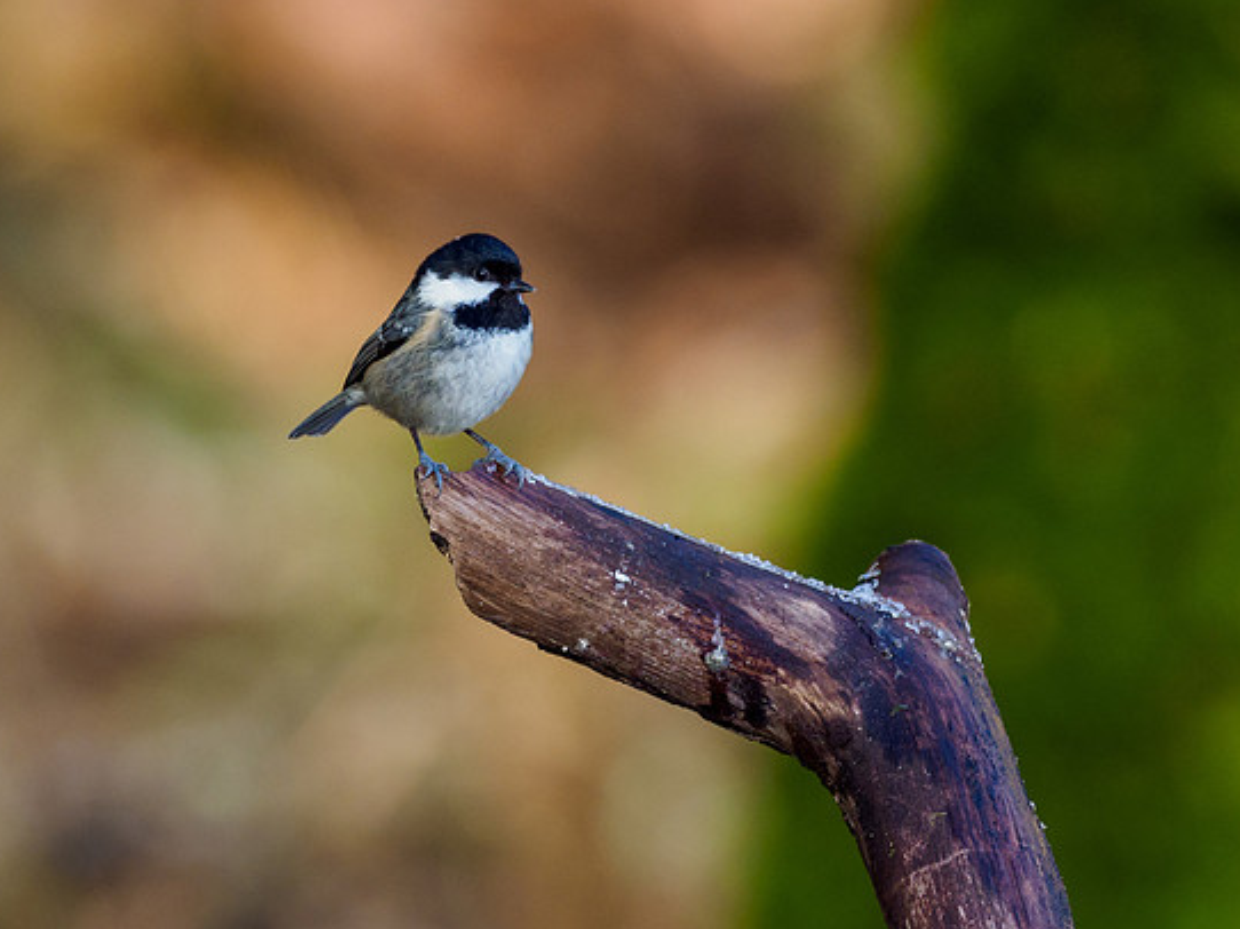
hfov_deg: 1.8
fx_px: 38563
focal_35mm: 1077
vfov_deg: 1.4
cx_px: 447
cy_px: 325
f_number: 4
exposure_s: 1/500
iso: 500
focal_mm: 300
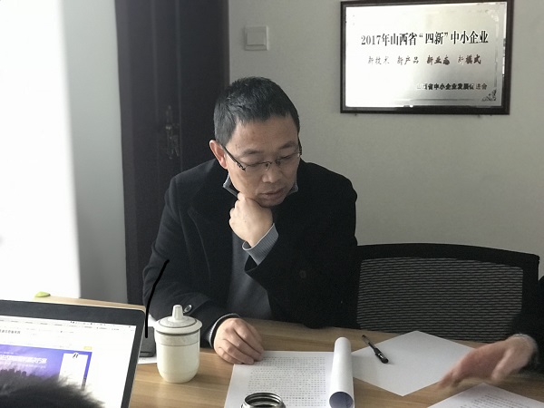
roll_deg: +0.0
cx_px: 272
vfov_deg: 25.7
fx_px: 896
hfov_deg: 33.8
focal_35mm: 57
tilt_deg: -12.2
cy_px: 204
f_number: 2.8
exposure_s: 1/50
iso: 800
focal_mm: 6.6
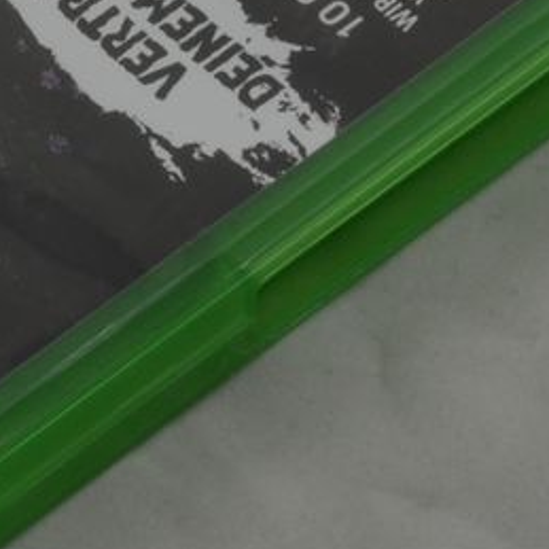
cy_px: -359
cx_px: 375
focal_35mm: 354
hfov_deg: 4.9
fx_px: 6352
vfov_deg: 4.9
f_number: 20
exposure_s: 1/3
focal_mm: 40
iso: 100
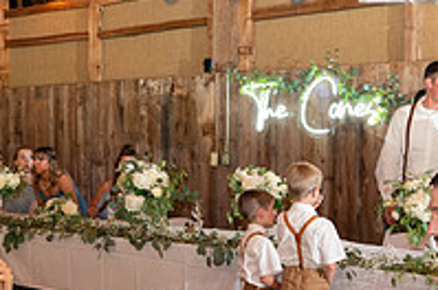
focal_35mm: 70
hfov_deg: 28.8
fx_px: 850
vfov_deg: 19.4
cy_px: 132
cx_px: 172
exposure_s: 1/60
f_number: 4
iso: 2000
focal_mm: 24
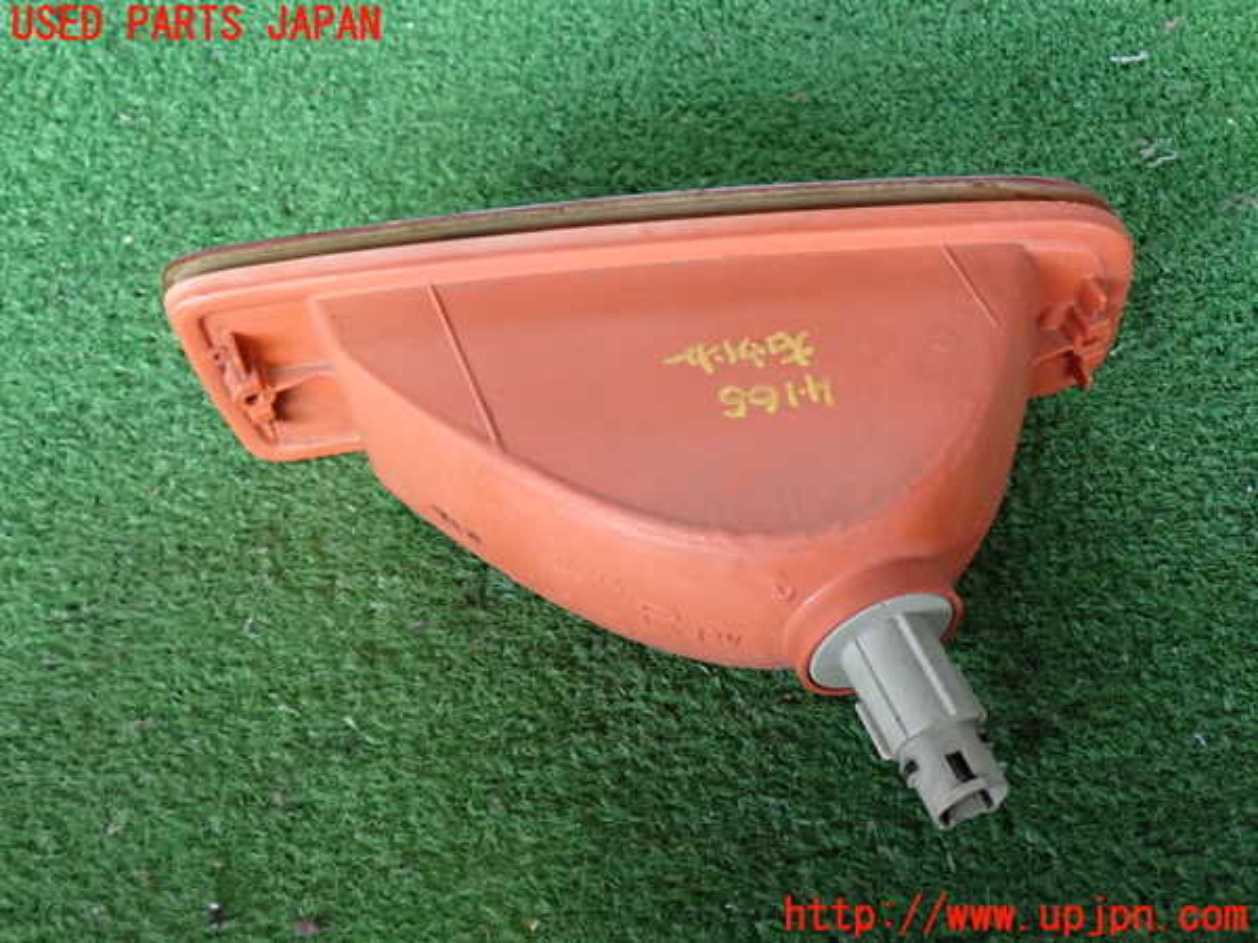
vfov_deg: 30.9
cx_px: 629
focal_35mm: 47
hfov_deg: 40.4
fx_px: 1708
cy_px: 472
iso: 500
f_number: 3.1
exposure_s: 1/50
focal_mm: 8.4
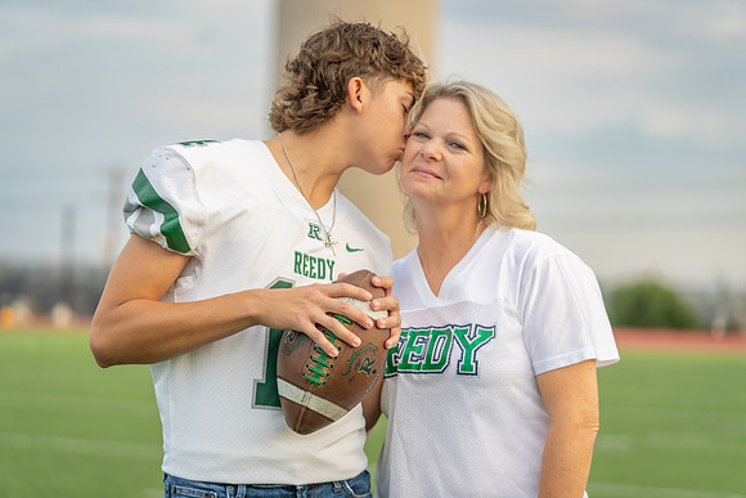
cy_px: 249
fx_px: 2010
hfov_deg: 21.0
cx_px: 373
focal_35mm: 97
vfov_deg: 14.1
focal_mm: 97
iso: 125
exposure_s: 1/400
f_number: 2.8
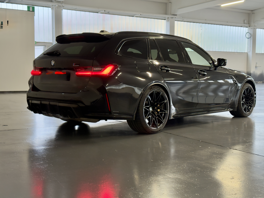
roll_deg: -0.1
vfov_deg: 30.3
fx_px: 366
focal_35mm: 48
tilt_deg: -3.5
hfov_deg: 39.7
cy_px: 99
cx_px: 132
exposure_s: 1/33
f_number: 1.78
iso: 250
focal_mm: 6.76
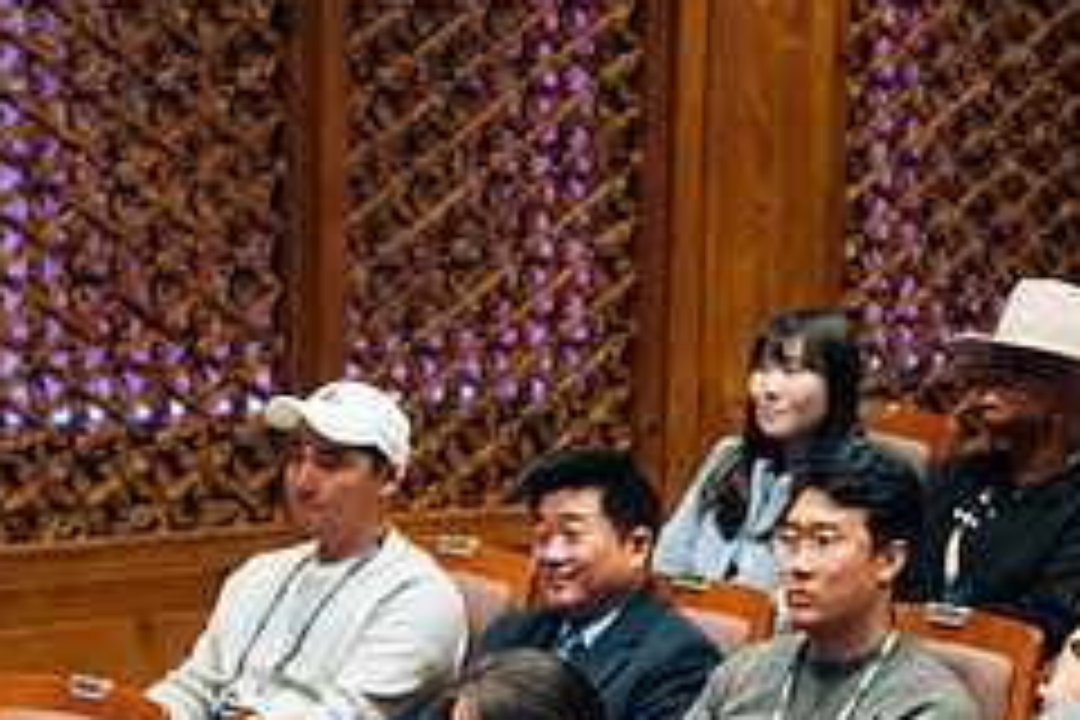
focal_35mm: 181
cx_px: 567
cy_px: 853
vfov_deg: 7.5
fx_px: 5430
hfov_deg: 11.4
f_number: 3.2
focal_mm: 50
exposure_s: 1/125
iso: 1600
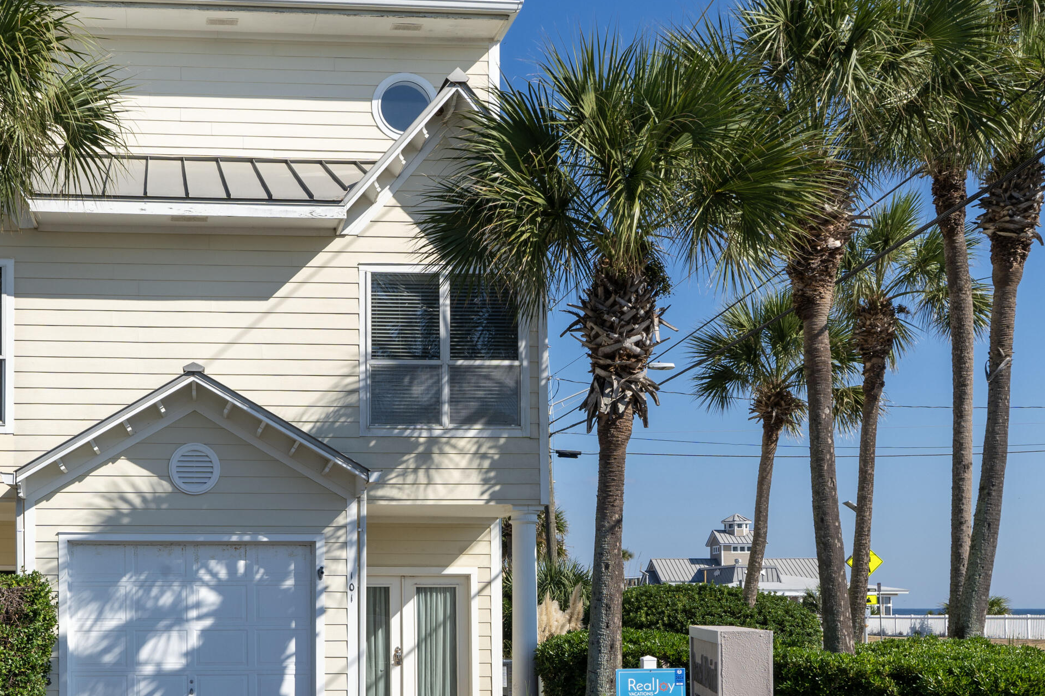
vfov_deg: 32.4
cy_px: 454
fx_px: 1190
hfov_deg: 47.4
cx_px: 532
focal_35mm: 41
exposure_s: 1/200
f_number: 11
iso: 100
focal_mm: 26
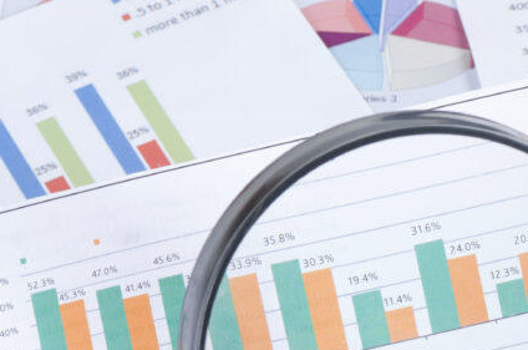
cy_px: 311
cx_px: 384
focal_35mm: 326
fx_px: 4772
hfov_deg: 6.3
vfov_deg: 4.2
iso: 100
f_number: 18
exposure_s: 1/200
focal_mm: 90
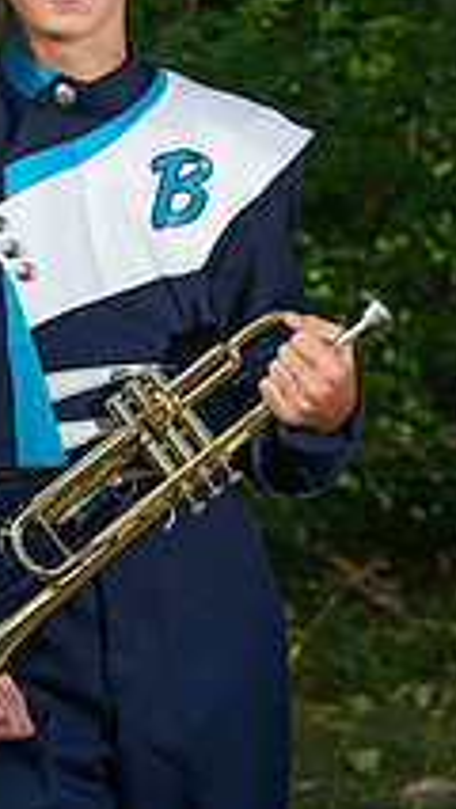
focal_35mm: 155
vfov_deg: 13.8
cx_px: 84
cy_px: 258
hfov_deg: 7.8
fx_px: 3328
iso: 100
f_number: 5.6
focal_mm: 70
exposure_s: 1/200
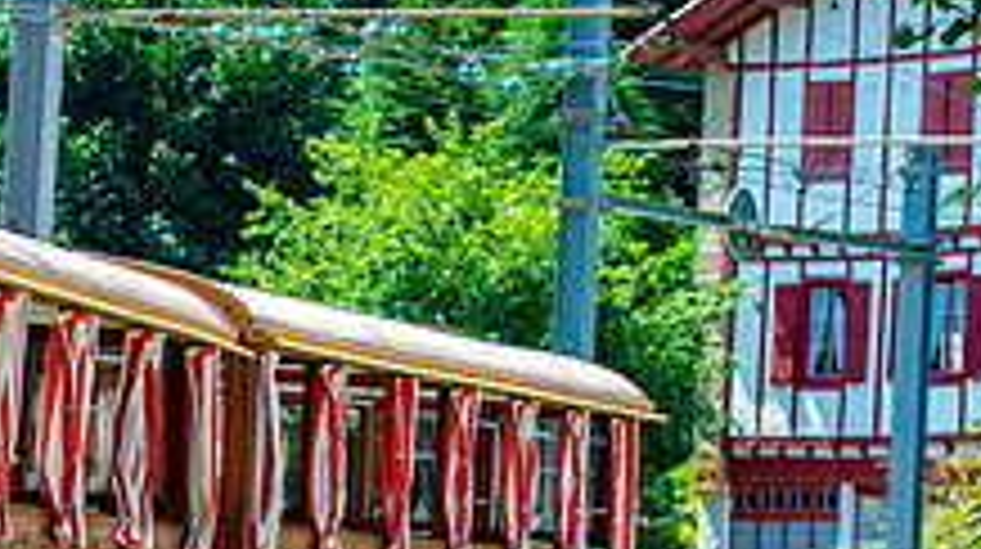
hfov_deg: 8.5
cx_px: -279
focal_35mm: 251
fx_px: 6521
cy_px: 302
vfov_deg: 4.8
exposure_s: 1/125
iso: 100
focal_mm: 90
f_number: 5.6
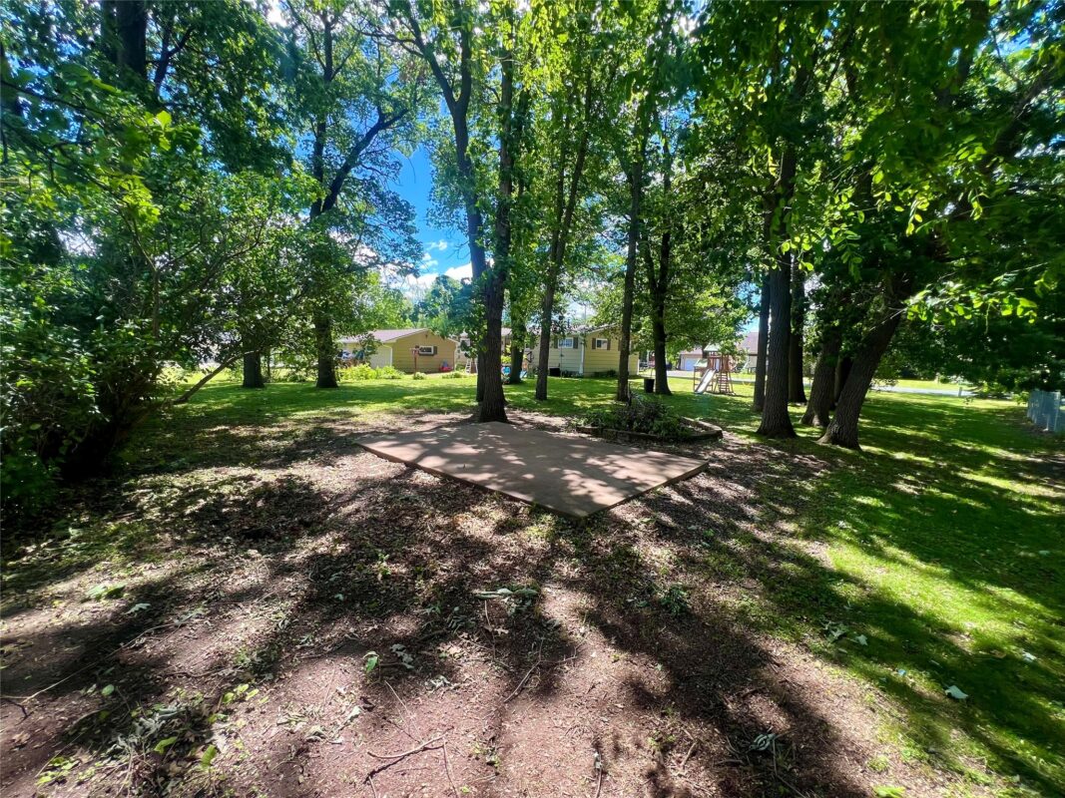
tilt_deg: -6.0
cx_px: 532
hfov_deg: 106.2
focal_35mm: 13
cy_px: 399
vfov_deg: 89.9
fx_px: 400
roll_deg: -1.5
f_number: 1.8
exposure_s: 1/283
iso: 32
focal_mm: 1.57
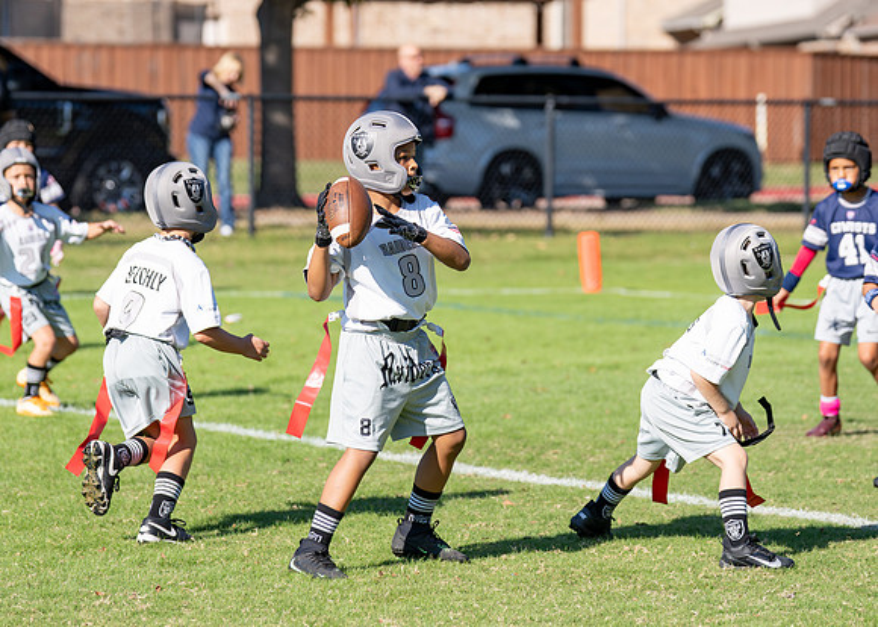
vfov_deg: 9.3
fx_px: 3837
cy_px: 236
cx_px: 404
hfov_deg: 13.1
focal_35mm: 154
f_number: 2.8
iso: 250
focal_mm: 108
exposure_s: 1/5000
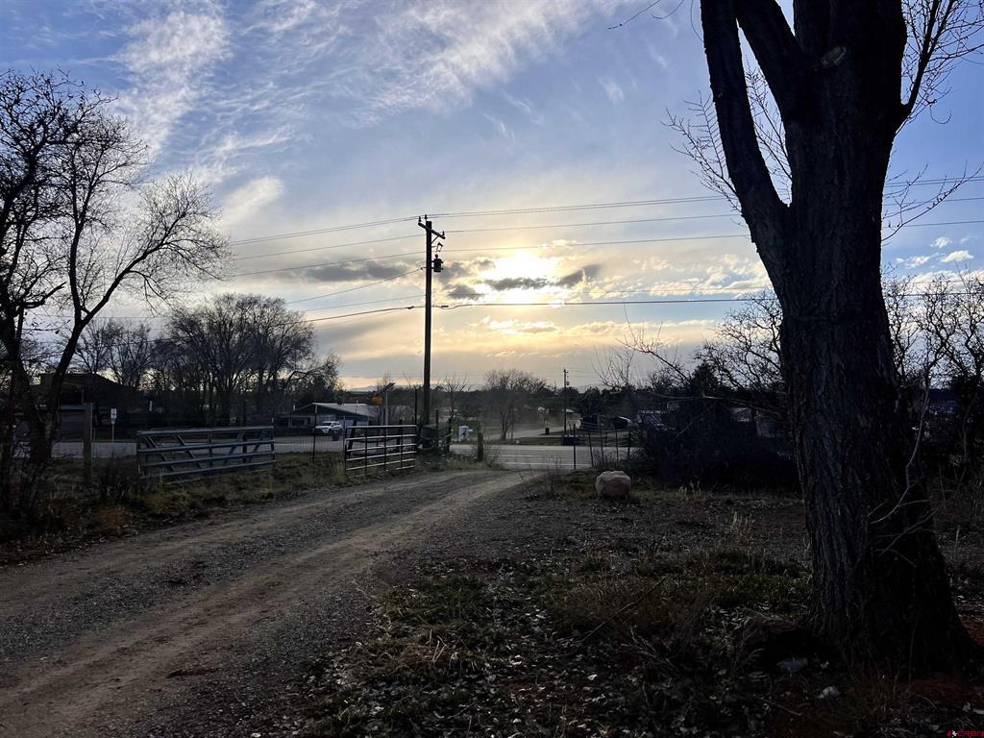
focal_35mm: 26
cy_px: 369
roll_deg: -0.1
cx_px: 492
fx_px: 739
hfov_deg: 67.3
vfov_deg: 53.1
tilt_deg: +5.8
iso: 50
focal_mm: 5.7
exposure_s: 1/8000
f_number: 1.5
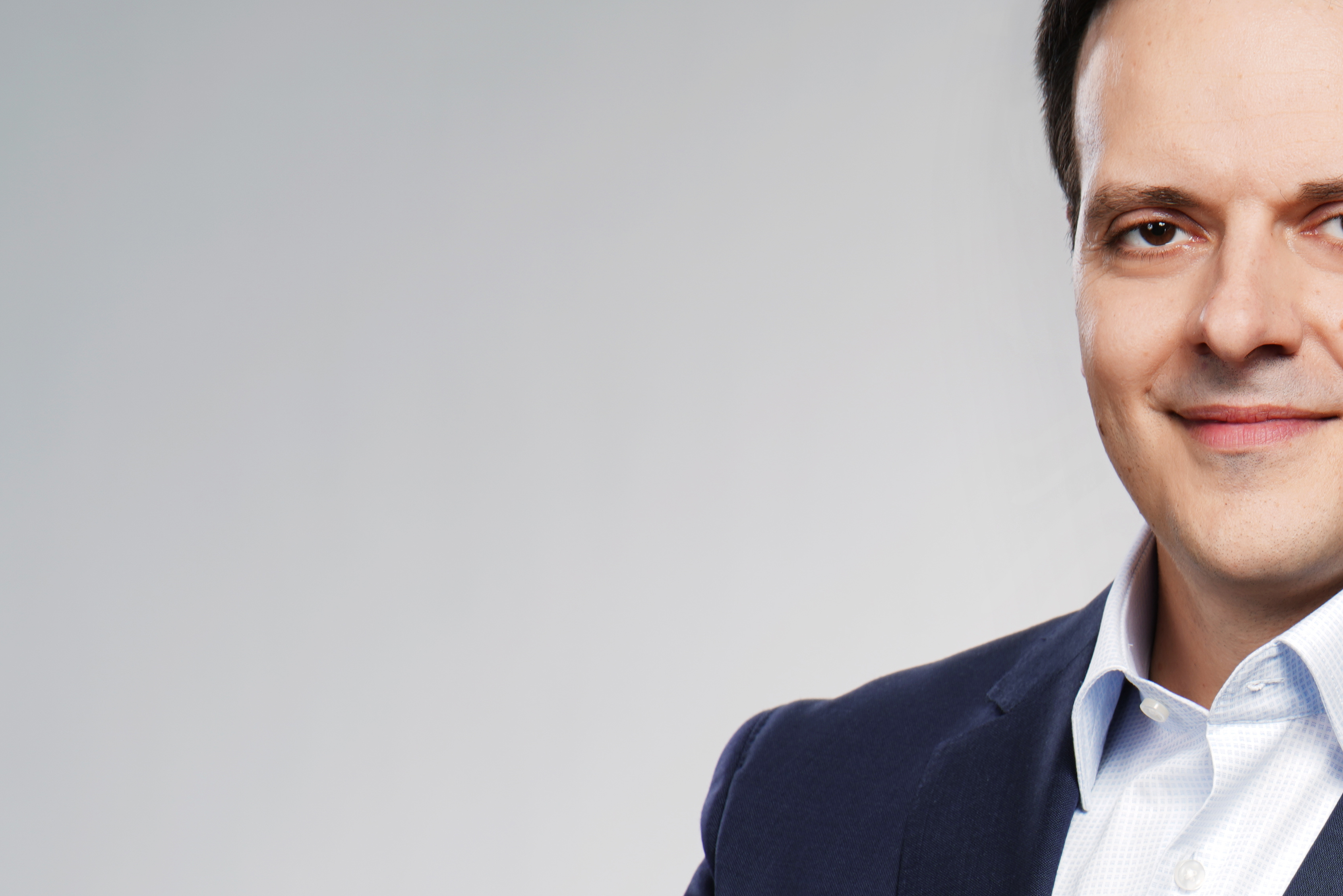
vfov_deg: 6.9
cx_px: 1519
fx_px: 7461
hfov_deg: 10.2
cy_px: 801
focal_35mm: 200
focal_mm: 85
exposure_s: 1/40
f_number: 8
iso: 50
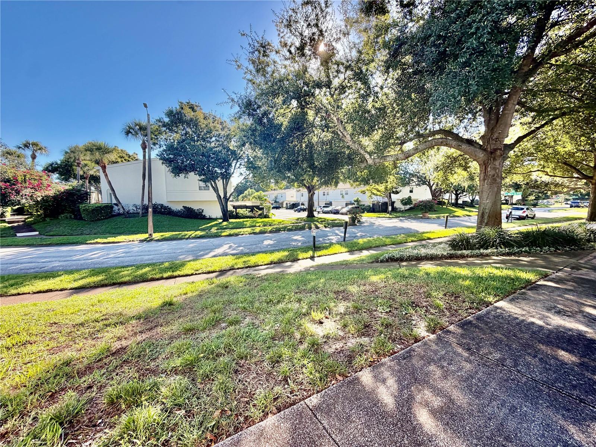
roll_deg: +0.3
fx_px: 241
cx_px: 298
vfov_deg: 85.7
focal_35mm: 14
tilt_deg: -6.3
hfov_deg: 102.1
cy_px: 224
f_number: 2.2
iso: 64
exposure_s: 1/502
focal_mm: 2.22
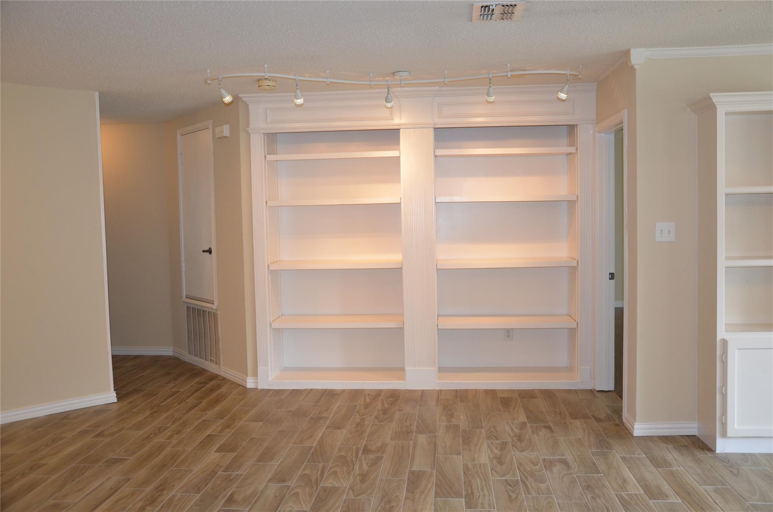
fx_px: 675
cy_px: 256
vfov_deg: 41.5
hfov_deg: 59.6
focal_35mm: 32
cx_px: 386
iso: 720
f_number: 3.8
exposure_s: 1/60
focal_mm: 21
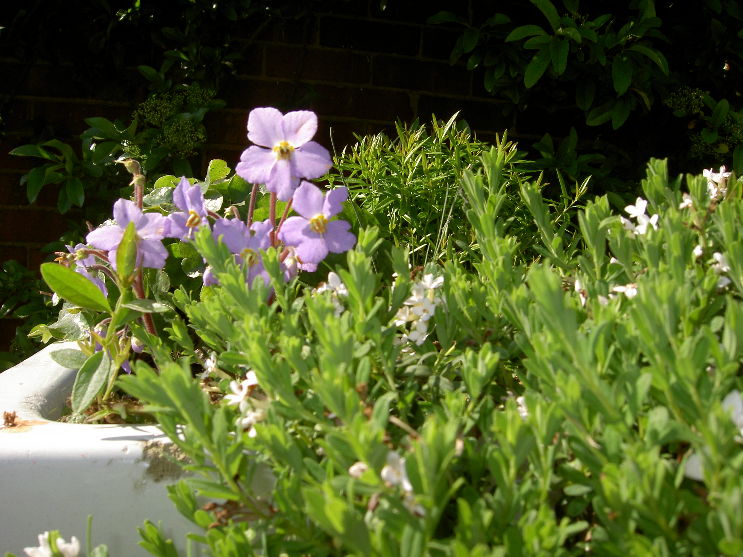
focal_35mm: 34
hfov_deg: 54.0
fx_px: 730
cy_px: 278
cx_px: 372
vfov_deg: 41.8
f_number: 4.7
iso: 50
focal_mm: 5.6
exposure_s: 1/250
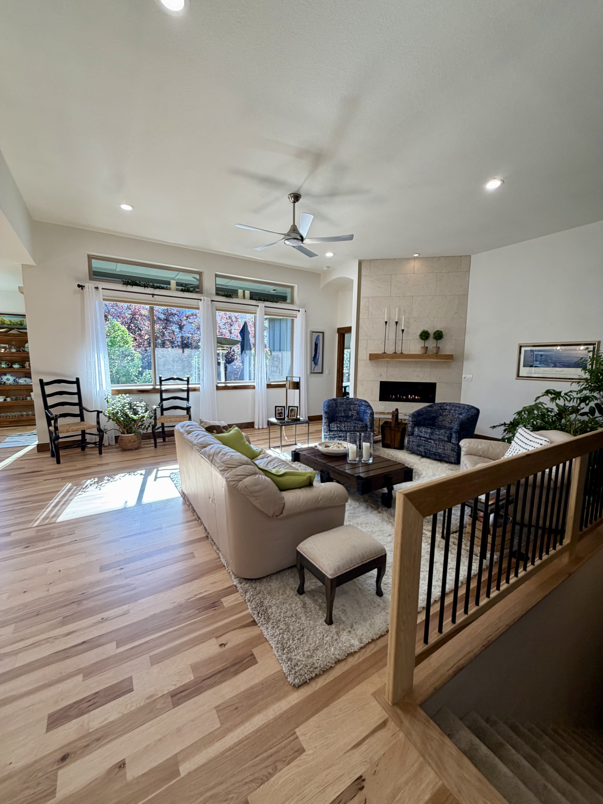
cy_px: 402
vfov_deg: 102.1
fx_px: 325
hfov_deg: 85.7
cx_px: 302
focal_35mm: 14
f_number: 2.2
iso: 125
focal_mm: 2.22
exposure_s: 1/120
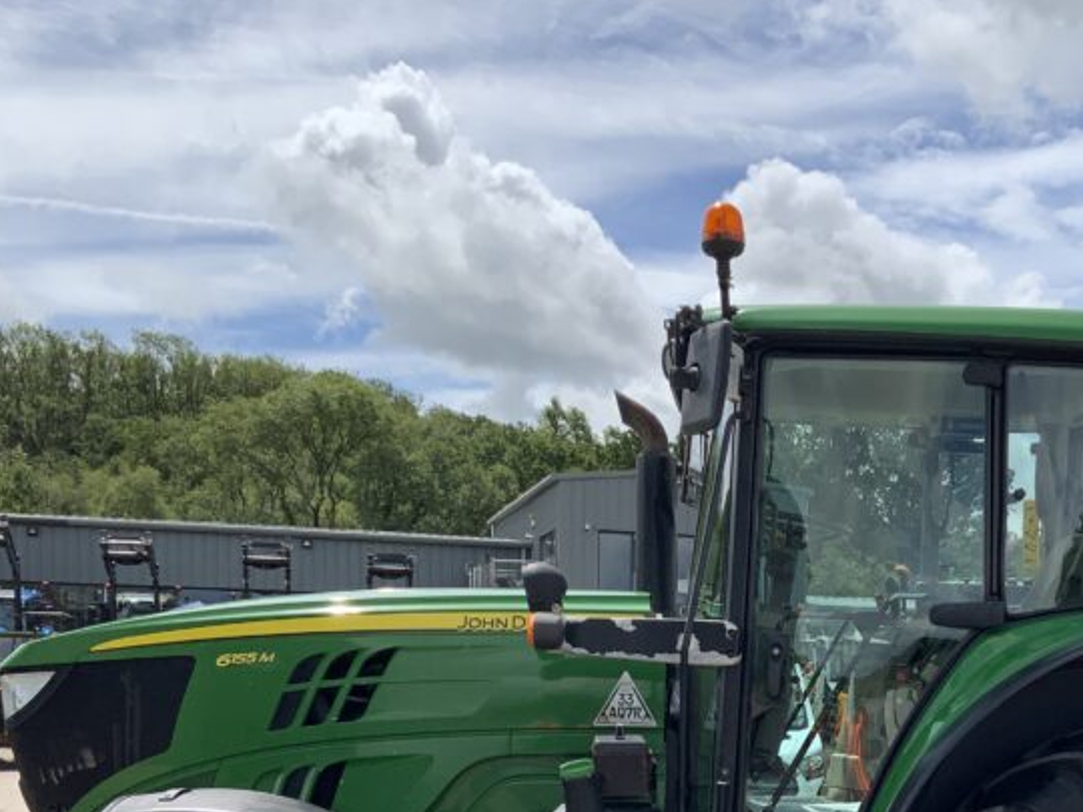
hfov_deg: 34.1
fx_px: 1721
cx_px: 826
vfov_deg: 25.6
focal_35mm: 55
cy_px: 756
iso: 16
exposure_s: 1/2427
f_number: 1.8
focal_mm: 3
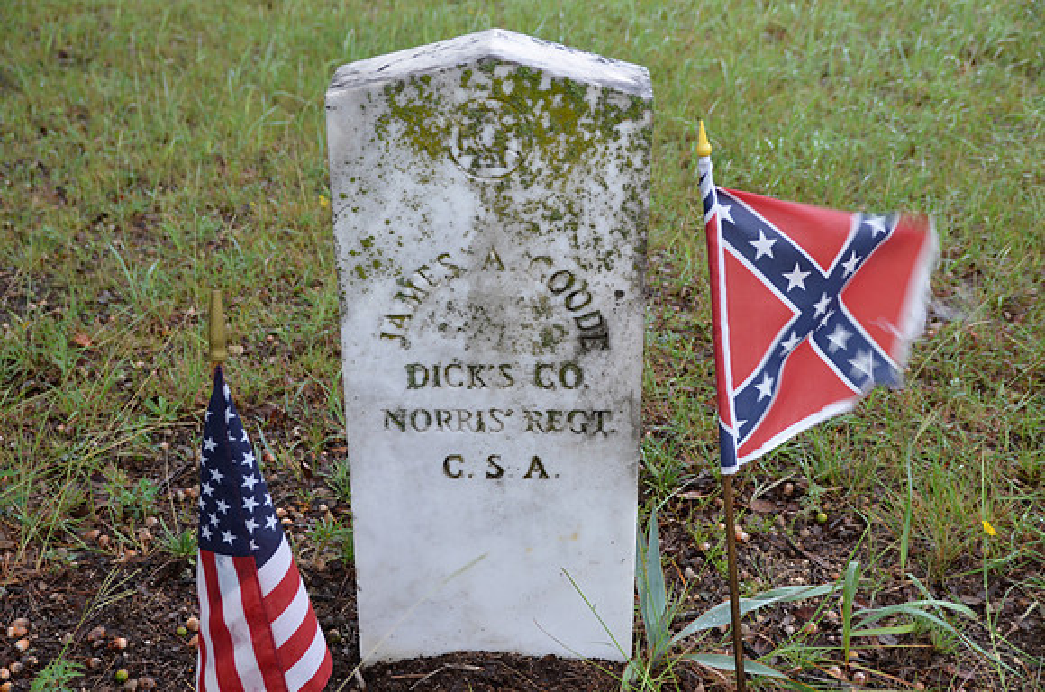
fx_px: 1521
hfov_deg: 37.9
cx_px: 522
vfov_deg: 25.6
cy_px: 346
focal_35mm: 52
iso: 400
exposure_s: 1/80
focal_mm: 35
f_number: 4.5
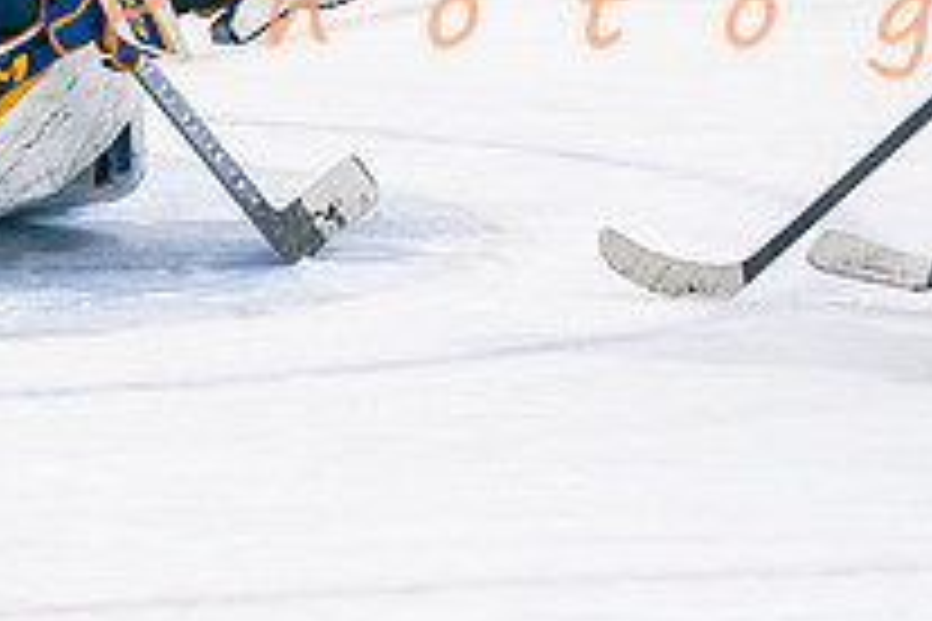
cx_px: 203
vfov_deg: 3.6
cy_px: 3
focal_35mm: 385
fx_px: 9966
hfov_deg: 5.4
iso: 400
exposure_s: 1/640
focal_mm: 105
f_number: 2.8
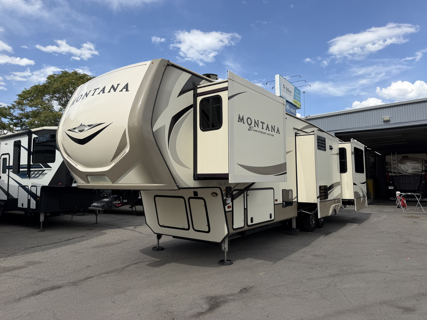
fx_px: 296
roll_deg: +0.7
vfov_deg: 56.8
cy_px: 160
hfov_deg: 71.6
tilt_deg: +3.4
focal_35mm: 24
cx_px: 214
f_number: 1.78
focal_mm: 6.76
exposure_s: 1/4167
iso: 80
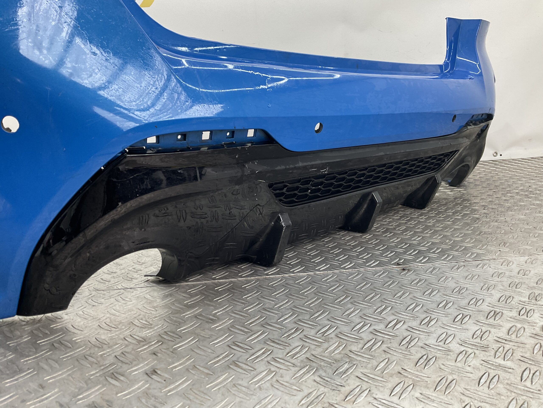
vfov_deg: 48.2
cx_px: 272
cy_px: 204
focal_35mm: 29
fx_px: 455
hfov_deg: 61.7
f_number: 1.8
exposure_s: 1/100
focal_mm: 3
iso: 32
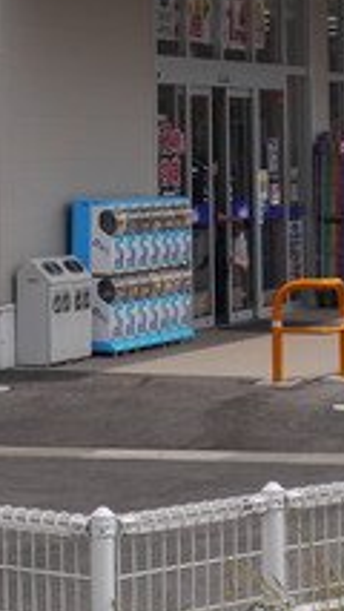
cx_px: 224
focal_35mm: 170
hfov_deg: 7.1
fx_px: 2753
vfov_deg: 12.5
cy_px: -46
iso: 160
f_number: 10
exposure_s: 1/500
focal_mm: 26
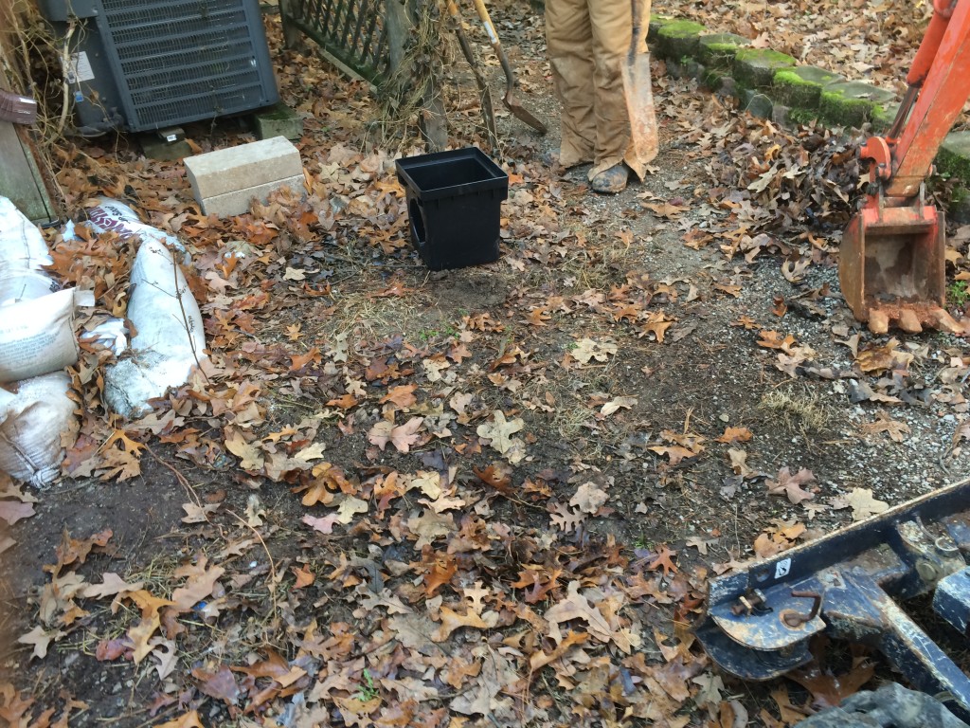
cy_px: 364
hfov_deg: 61.7
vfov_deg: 48.2
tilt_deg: -36.4
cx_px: 485
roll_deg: -0.6
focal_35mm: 29
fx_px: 813
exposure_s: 1/30
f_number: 2.2
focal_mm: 4.15
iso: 40
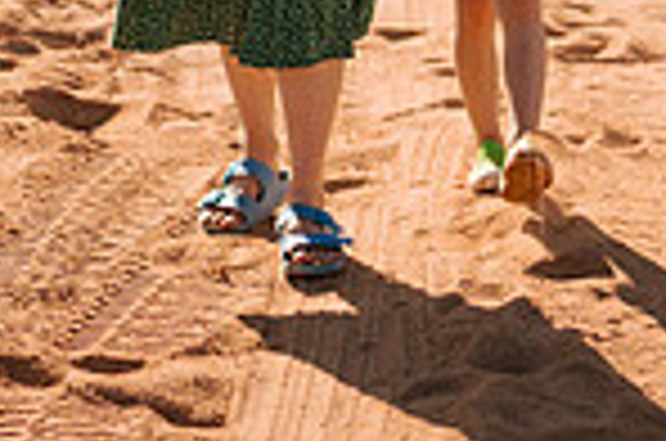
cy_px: -394
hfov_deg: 9.0
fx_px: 4209
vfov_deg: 5.9
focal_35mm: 228
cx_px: 567
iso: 50
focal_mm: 58
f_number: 1.8
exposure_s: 1/4000
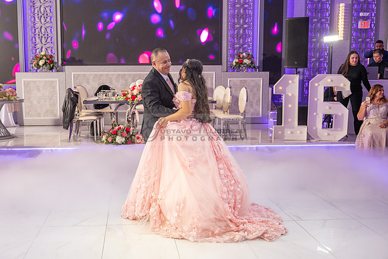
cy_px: 132
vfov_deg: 32.3
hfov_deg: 46.6
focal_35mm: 42
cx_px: 158
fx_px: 448
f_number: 4.5
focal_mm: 35
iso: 640
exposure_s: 1/160
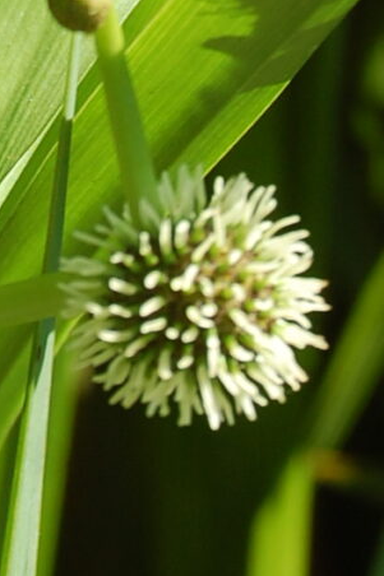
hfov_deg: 2.9
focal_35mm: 467
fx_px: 7474
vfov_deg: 4.4
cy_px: -103
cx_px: -306
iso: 200
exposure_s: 1/200
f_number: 7.1
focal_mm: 55
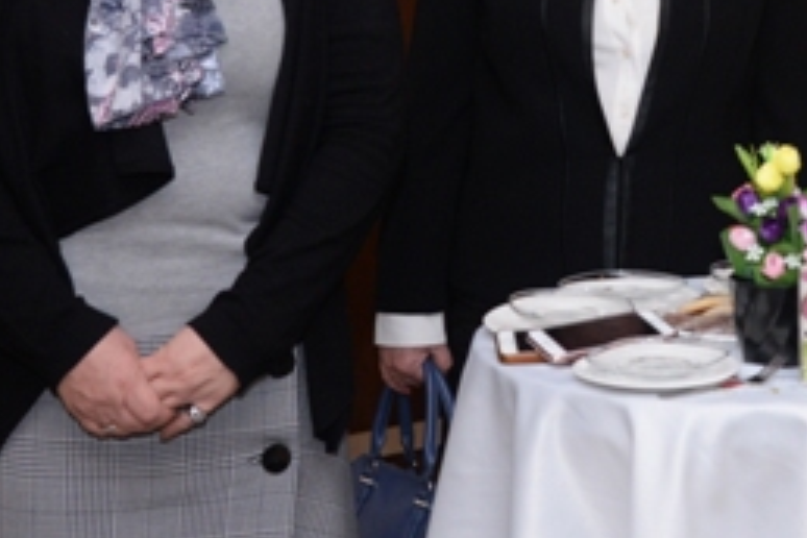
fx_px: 2779
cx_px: 748
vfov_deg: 11.0
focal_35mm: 124
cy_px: 17
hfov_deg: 16.3
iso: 2200
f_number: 5.6
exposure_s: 1/125
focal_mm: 50
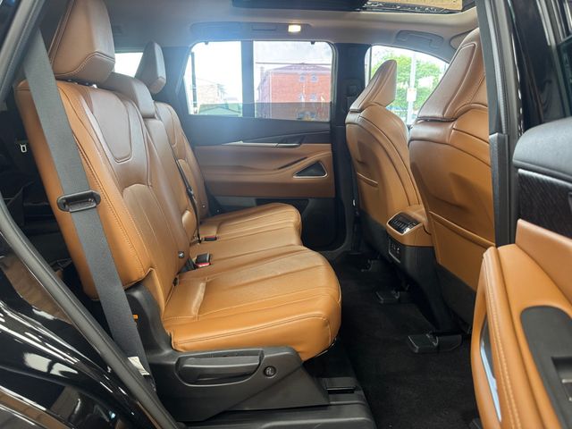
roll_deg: -0.2
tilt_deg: -13.3
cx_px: 286
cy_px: 214
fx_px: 397
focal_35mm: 24
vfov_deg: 56.8
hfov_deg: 71.6
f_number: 1.78
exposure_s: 1/60
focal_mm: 6.76
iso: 250
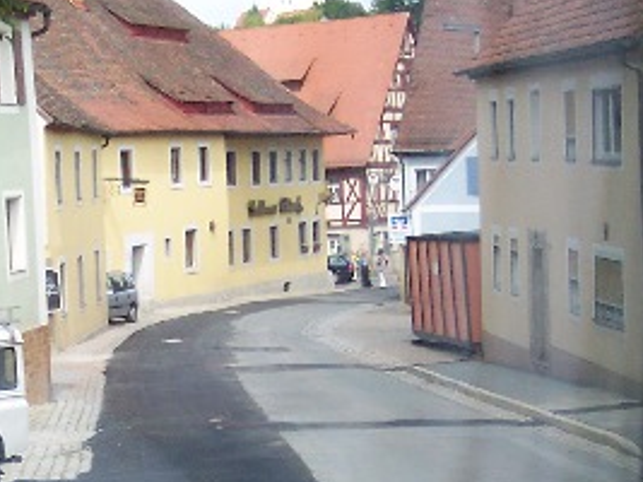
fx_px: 2117
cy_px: 362
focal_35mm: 114
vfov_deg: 12.9
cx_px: 260
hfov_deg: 17.3
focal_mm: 8
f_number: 2.8
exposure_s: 1/350
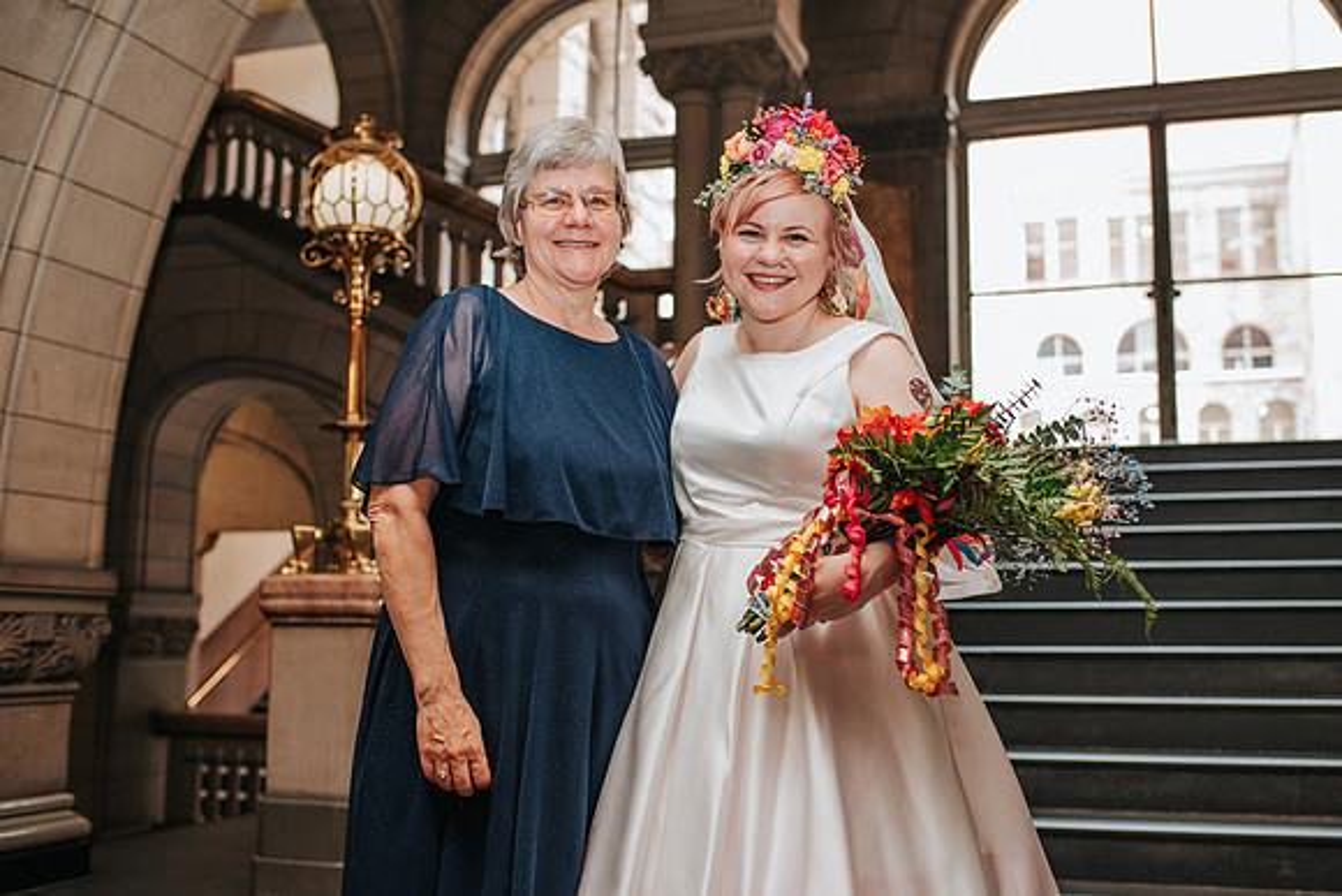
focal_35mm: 38
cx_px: 722
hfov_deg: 50.7
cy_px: 448
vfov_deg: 35.1
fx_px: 1416
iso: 1000
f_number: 3.2
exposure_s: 1/200
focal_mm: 35
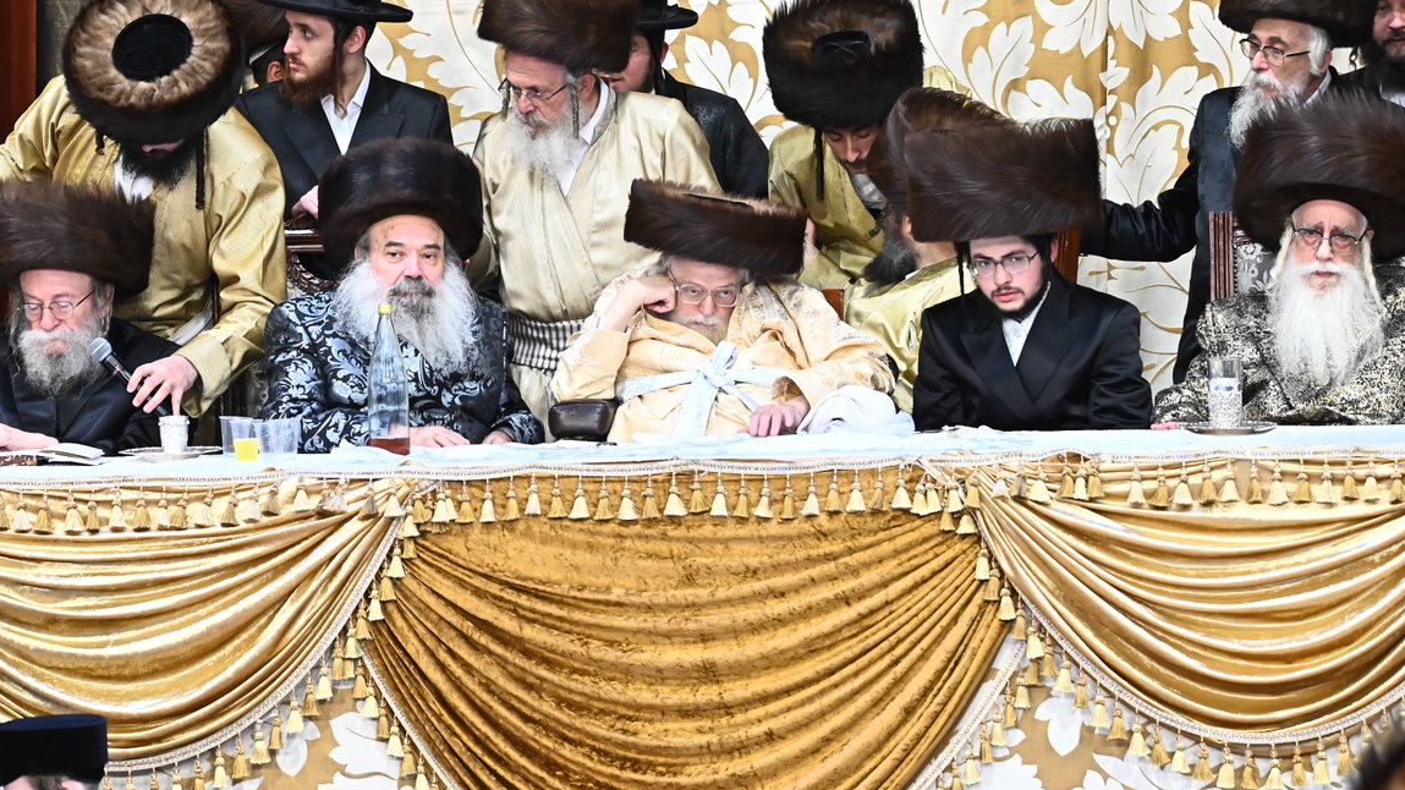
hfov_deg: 8.1
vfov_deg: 4.5
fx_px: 9983
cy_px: 233
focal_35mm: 268
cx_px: 685
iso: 5000
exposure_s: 1/100
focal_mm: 210
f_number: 7.1
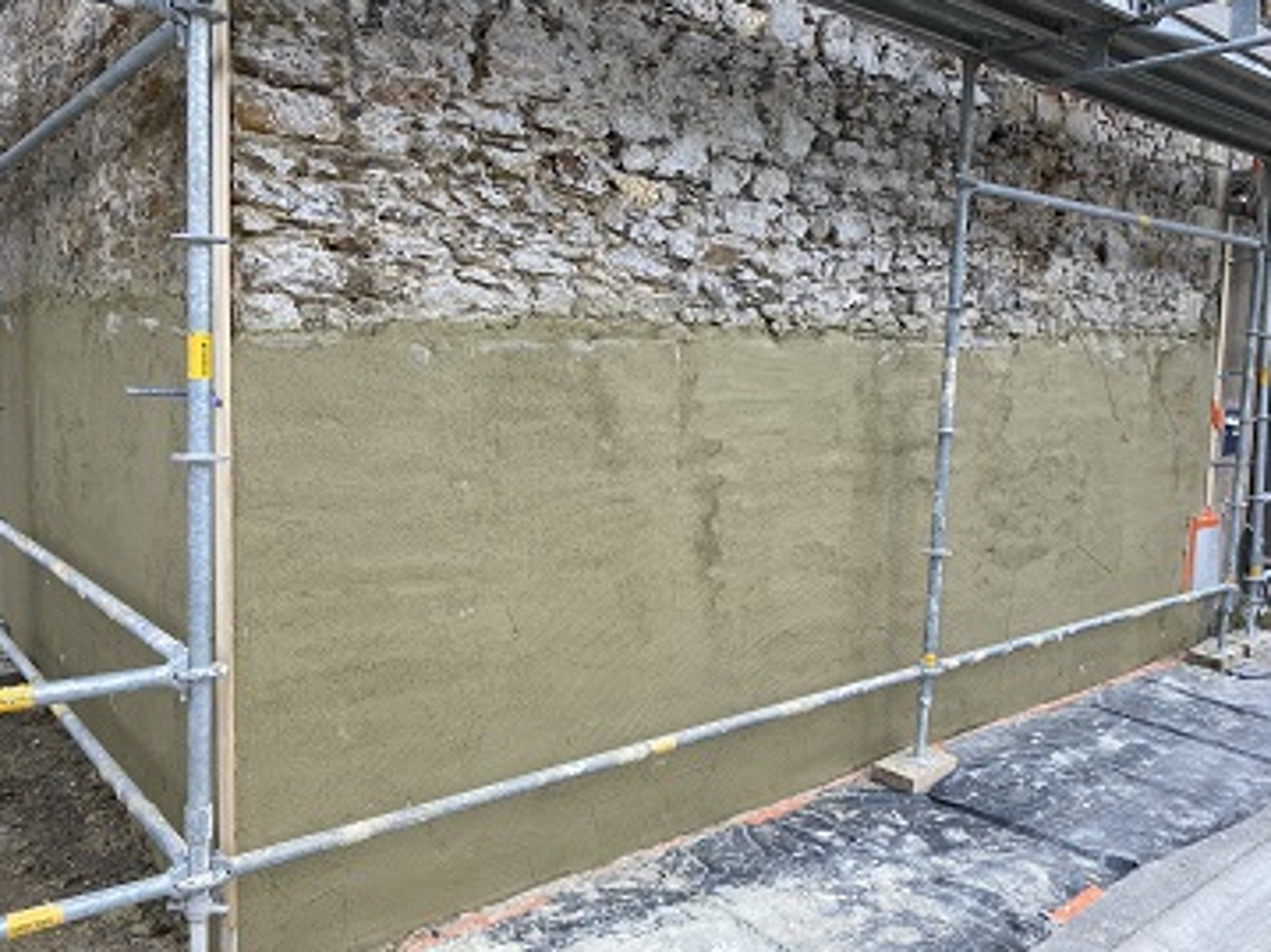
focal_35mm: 29
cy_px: 464
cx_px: 623
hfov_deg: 61.7
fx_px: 1064
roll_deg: -0.9
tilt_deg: -4.2
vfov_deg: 48.2
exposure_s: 1/715
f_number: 1.8
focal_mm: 4.25
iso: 32
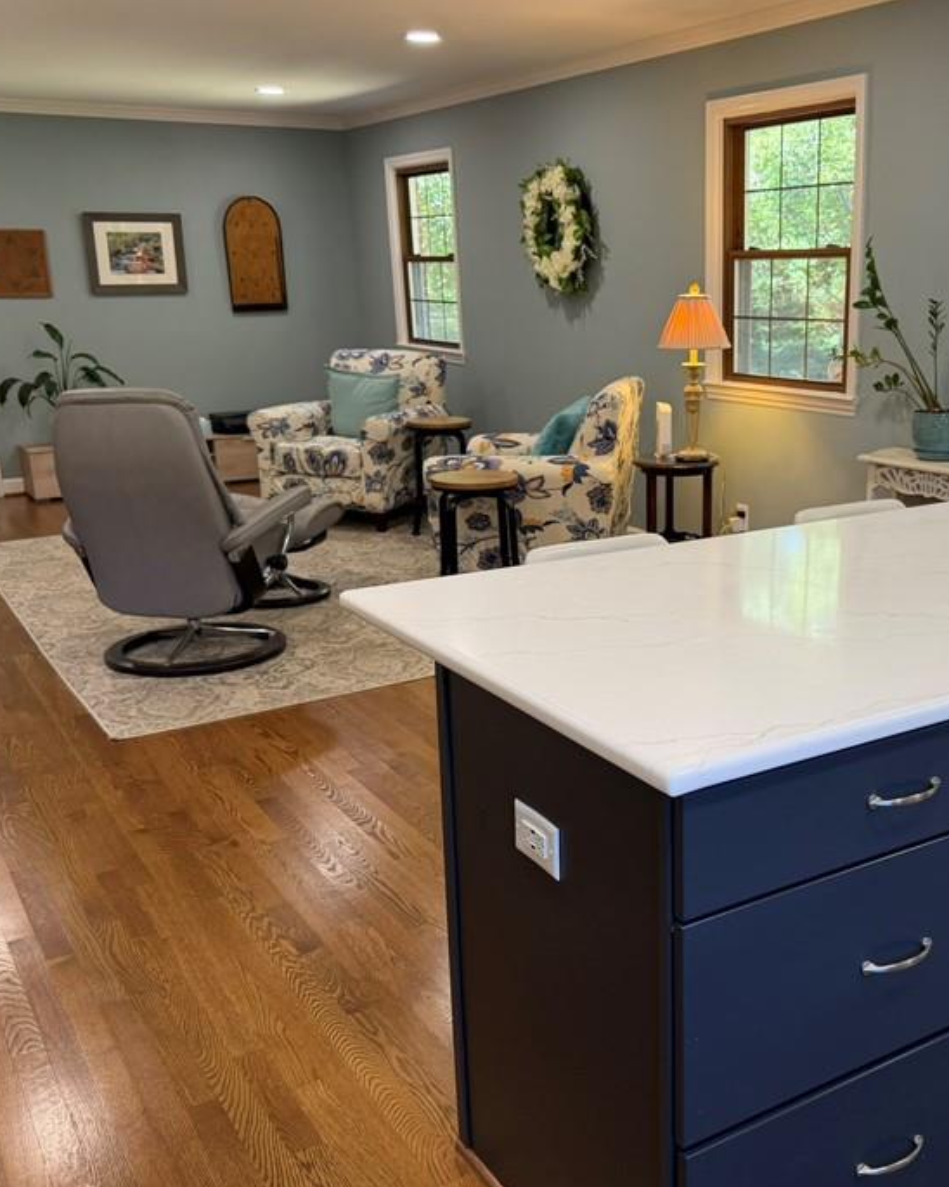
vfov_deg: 51.5
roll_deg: +0.9
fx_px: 1229
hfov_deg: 41.4
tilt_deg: -16.1
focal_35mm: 35
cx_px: 670
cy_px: 636
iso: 160
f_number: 1.78
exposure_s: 1/120
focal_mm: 6.76
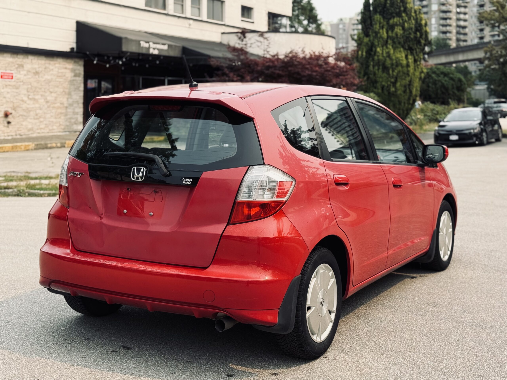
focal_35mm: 48
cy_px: 190
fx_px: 703
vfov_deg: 30.3
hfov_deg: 39.7
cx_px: 254
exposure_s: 1/1715
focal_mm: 6.76
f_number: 1.78
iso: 64
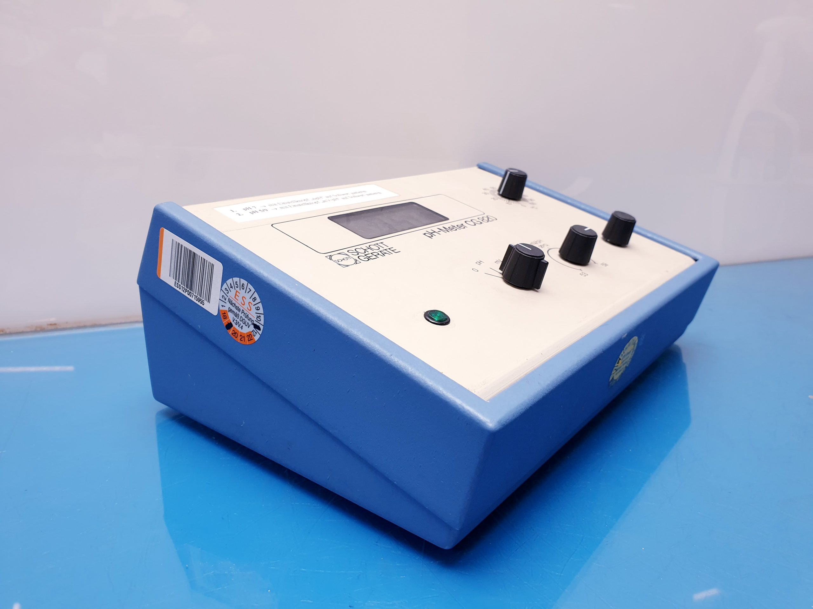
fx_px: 611
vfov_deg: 53.1
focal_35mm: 26
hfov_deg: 67.3
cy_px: 304
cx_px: 406
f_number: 2.4
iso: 64
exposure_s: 1/50
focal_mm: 4.3
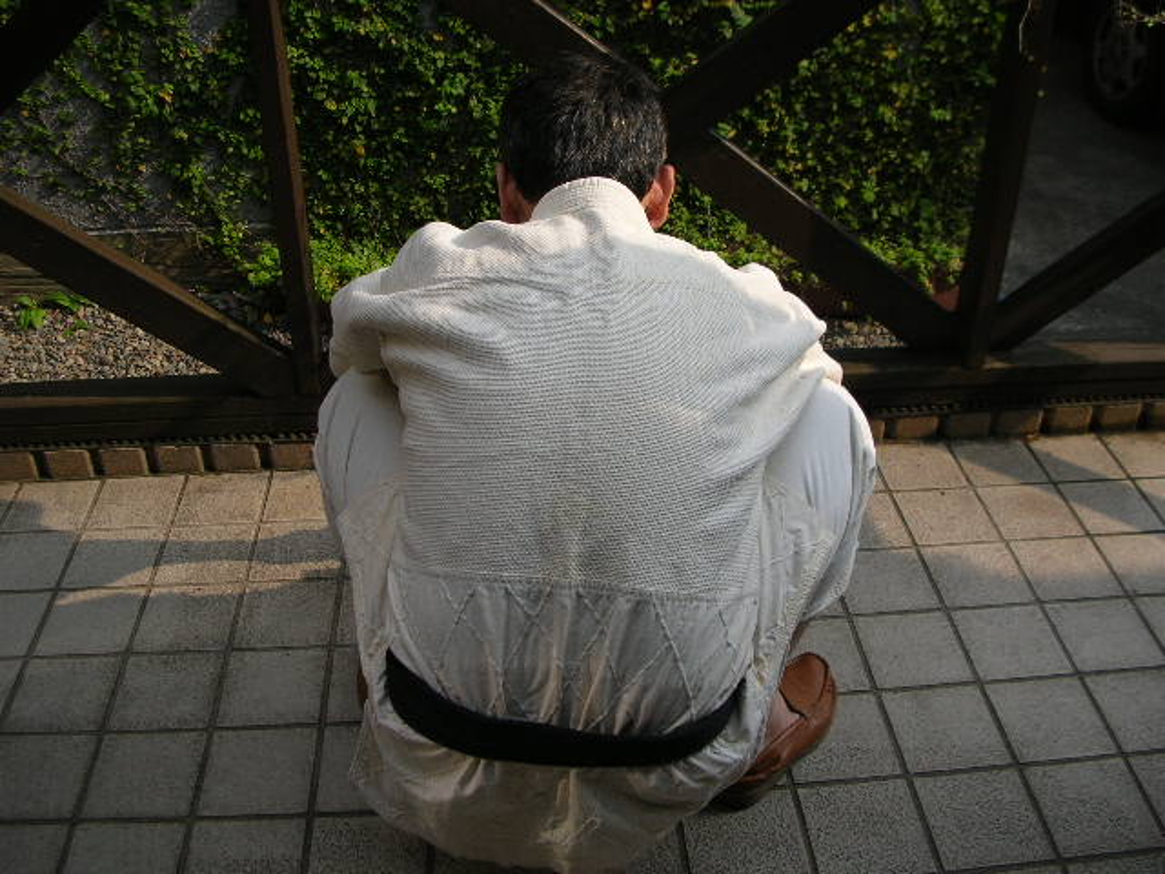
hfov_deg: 52.6
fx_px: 1178
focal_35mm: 35
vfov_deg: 40.7
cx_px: 582
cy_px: 437
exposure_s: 1/441
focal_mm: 5.8
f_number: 2.8
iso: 50
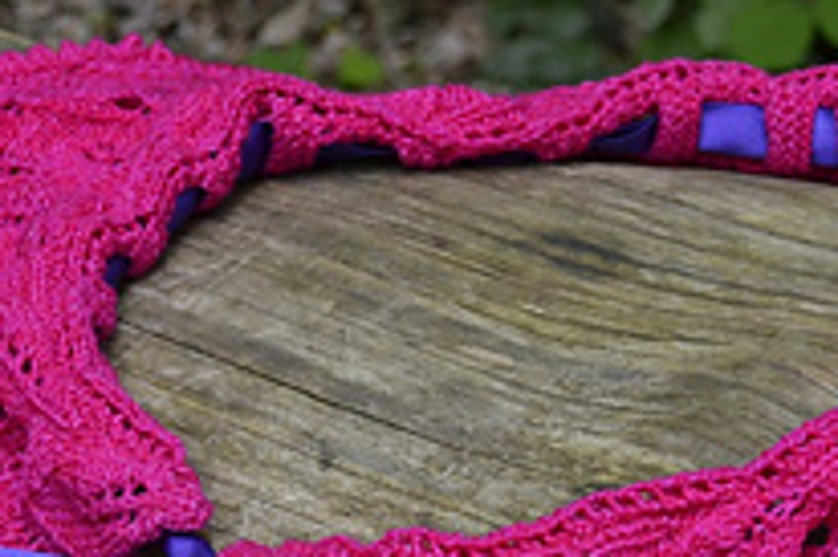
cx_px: 439
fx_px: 3466
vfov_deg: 9.1
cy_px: 585
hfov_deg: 13.8
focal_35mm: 149
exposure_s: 1/500
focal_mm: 32
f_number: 4.8
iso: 1600
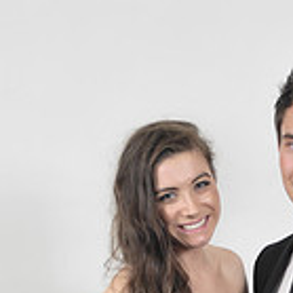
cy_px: 544
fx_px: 1360
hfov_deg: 12.2
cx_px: 285
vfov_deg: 11.3
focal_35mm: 142
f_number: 7.1
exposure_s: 1/160
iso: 1000
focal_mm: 40
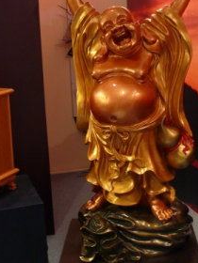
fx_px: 503
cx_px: 137
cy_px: 110
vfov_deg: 29.3
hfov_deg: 22.1
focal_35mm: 66
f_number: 2.8
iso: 200
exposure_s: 1/3.2
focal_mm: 8.9
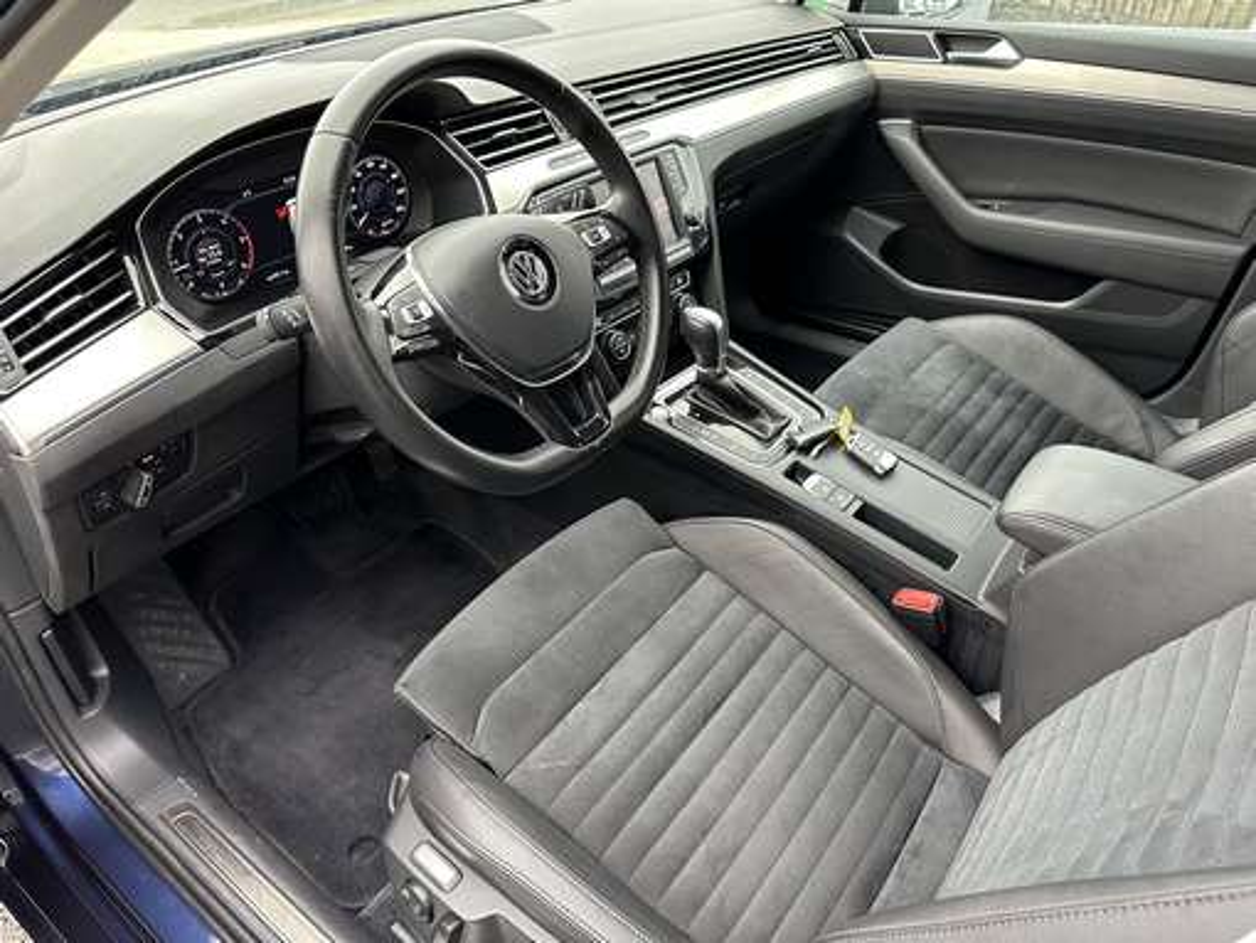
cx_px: 628
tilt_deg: -36.2
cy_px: 472
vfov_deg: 56.9
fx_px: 871
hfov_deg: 71.6
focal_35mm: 24
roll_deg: +0.4
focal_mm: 6.86
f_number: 1.78
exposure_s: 1/60
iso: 250
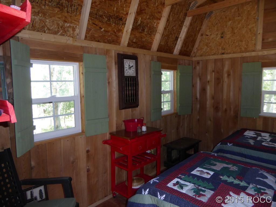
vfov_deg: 56.8
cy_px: 104
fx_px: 191
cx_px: 138
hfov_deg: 71.6
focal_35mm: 24
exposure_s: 1/60
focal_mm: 4.3
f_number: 3.5
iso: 200
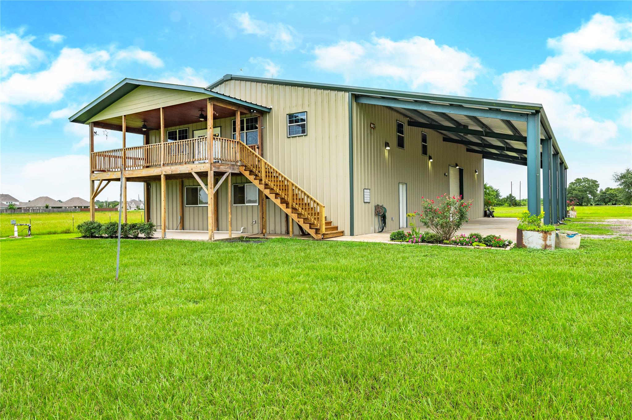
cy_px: 210
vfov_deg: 53.1
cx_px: 316
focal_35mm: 24
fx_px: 421
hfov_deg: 73.8
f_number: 9
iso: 125
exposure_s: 1/250
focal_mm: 24
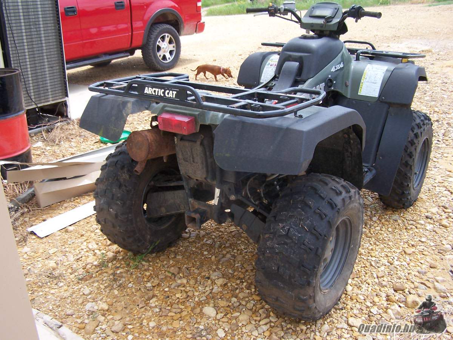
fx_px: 497
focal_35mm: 38
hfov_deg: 49.0
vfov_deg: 37.7
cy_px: 170
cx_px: 226
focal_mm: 6.3
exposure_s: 1/500
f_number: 2.8
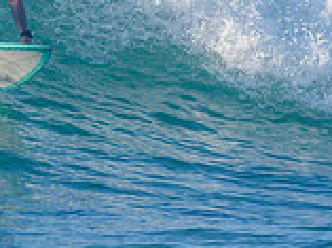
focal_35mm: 1783
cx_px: -72
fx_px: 17062
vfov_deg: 0.8
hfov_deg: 1.1
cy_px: -50
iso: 360
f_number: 5.6
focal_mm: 500
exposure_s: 1/2000
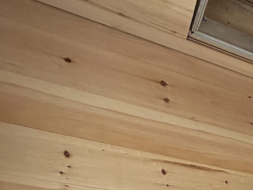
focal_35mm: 52
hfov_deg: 27.5
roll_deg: +0.1
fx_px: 380
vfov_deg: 19.8
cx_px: 363
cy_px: 350
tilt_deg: -3.1
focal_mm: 2.22
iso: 125
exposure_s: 1/121
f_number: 2.2
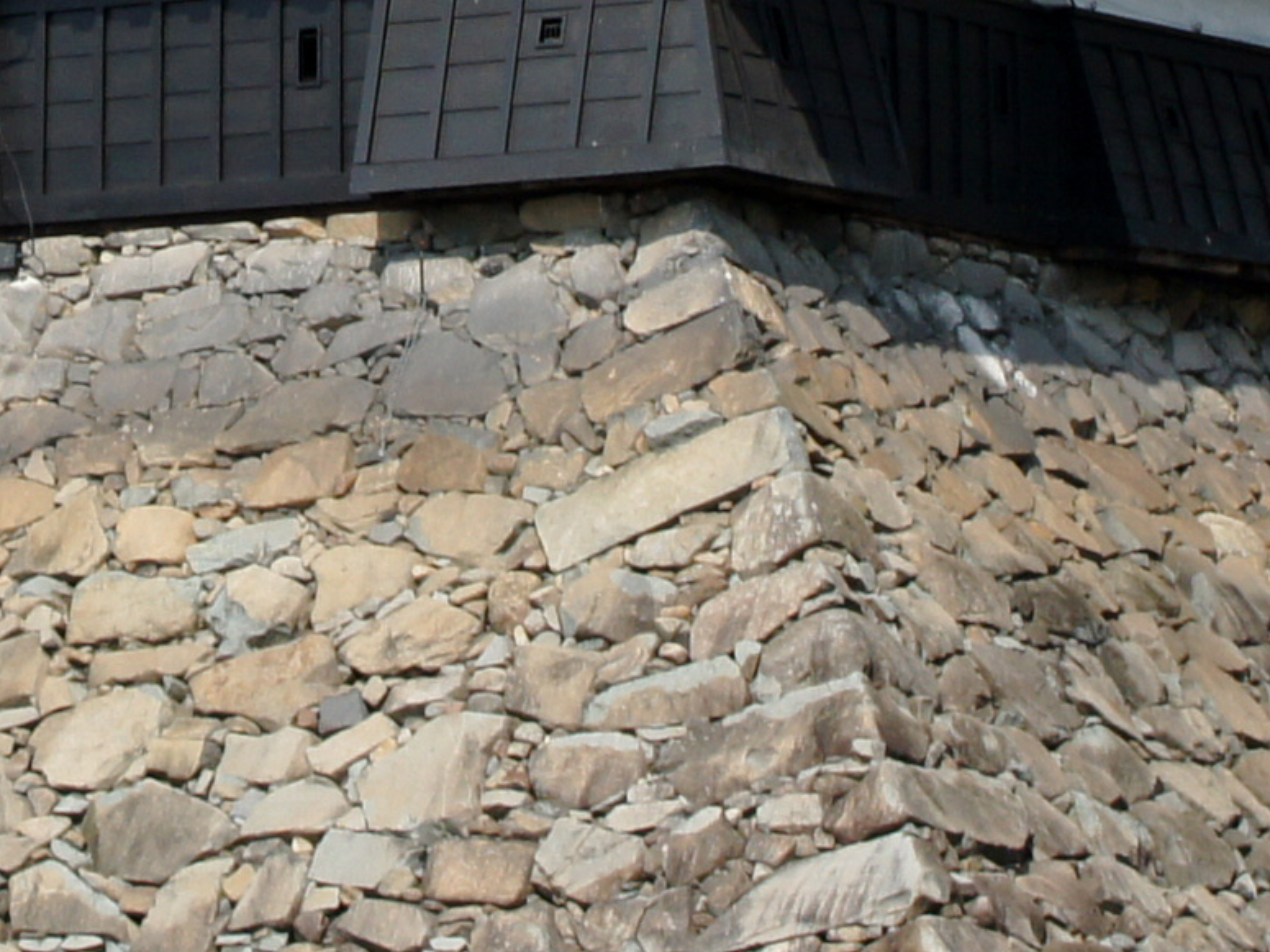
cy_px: -537
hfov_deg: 8.9
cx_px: 46
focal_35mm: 222
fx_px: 8144
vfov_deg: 6.6
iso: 200
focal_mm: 26
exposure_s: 1/125
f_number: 9
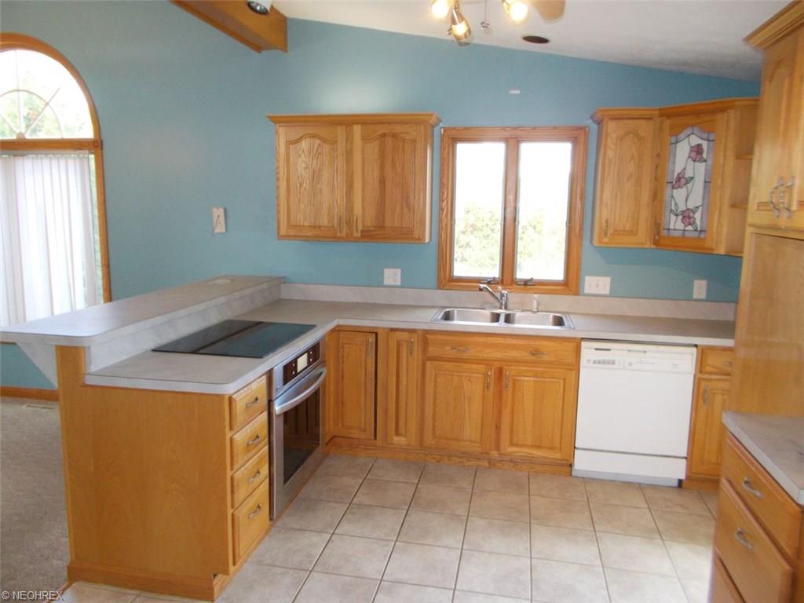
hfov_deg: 67.3
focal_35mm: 26
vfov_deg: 53.1
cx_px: 402
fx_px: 604
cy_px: 302
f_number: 3.2
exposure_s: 1/30
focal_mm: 4.6
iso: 320
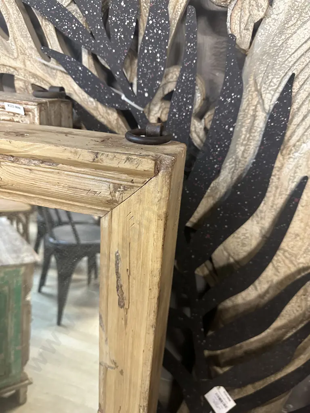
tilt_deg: -34.0
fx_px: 287
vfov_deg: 71.6
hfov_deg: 56.8
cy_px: 206
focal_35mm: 24
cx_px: 155
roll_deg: -0.6
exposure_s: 1/50
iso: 400
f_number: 1.78
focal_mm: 6.86
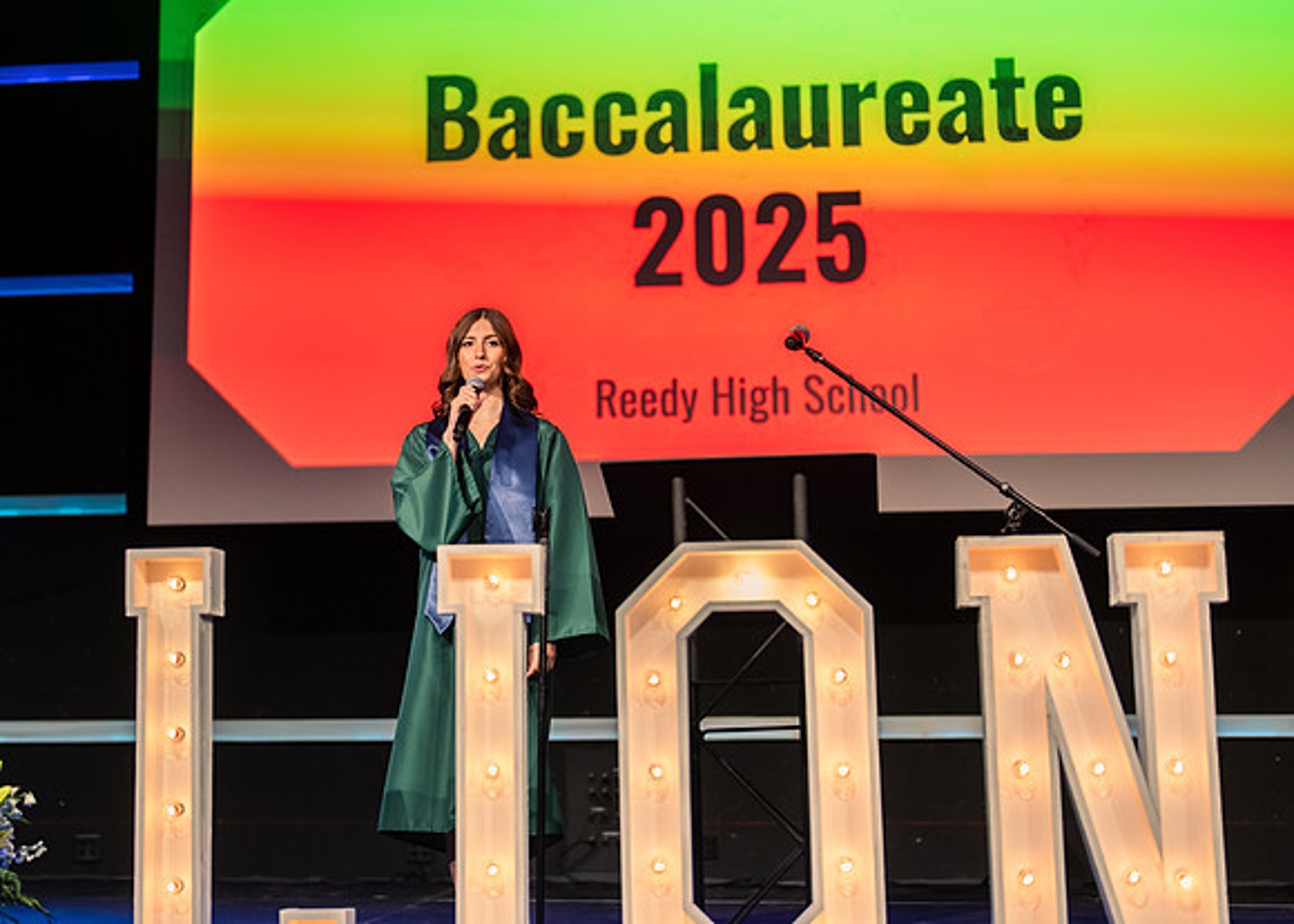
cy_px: 408
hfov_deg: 32.7
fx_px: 2197
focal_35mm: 60
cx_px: 514
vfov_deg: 23.7
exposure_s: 1/800
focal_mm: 50
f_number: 1.2
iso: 1000
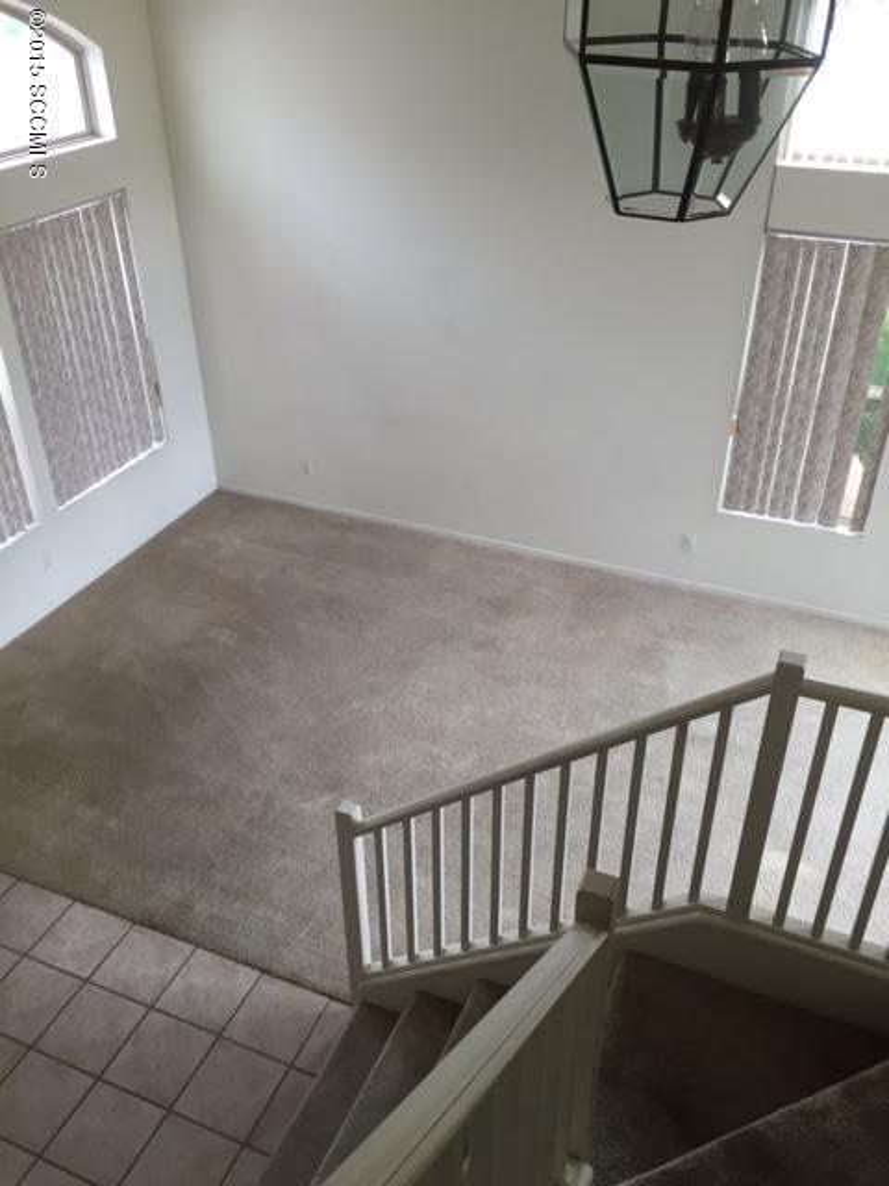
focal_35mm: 29
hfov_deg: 48.2
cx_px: 444
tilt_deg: -32.0
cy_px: 593
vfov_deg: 61.7
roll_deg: +1.0
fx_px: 993
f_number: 2.2
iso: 32
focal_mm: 4.15
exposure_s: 1/30
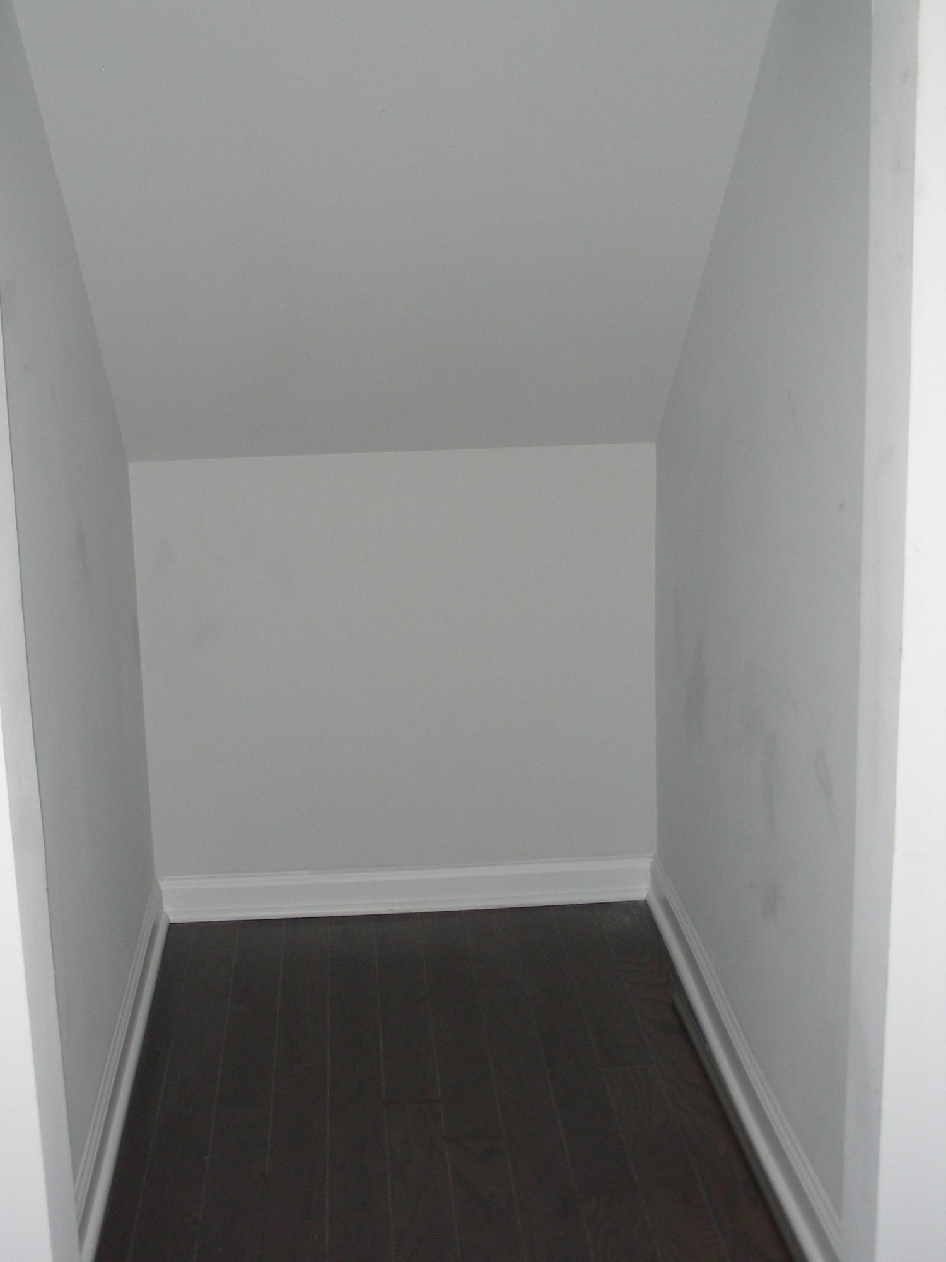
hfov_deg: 30.3
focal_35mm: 48
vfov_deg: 39.7
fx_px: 1749
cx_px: 473
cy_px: 631
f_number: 3.5
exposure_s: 1/60.1
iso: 50
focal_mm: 8
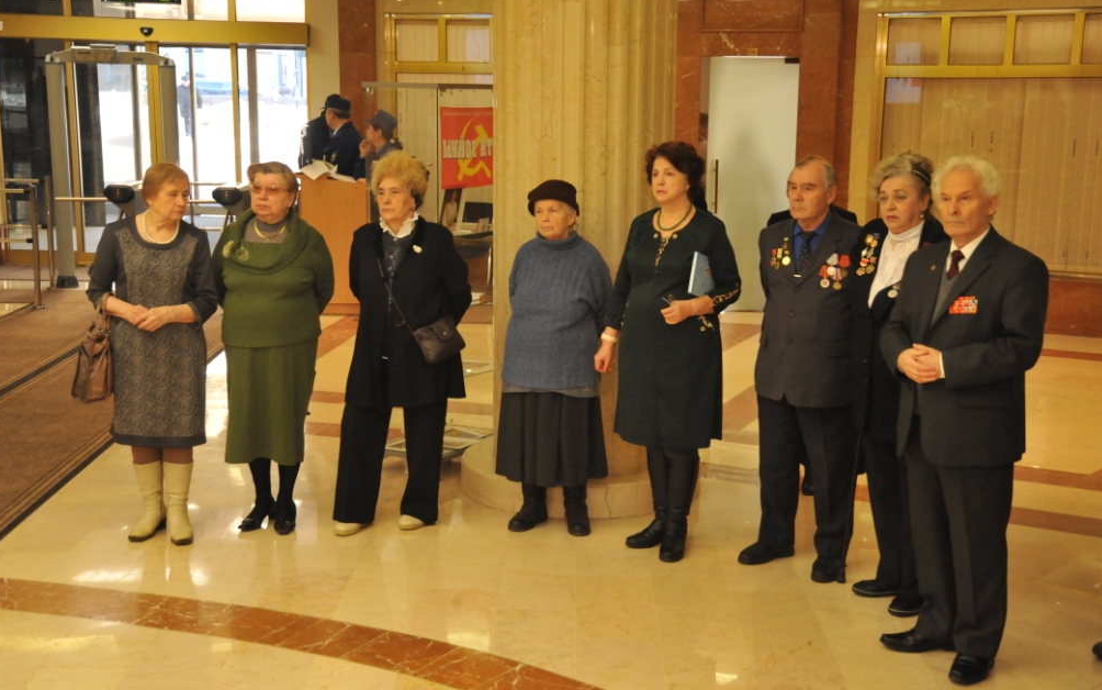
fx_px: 1622
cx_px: 550
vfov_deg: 24.0
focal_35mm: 54
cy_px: 343
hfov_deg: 37.5
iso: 3200
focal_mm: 52
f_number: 6.3
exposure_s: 1/160
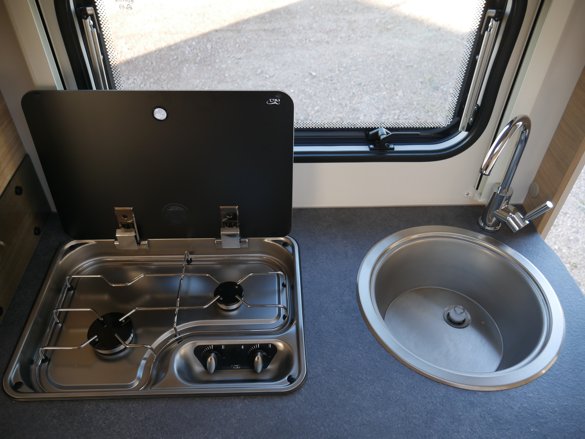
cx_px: 292
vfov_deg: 49.8
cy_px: 220
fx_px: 473
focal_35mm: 28
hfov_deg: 63.4
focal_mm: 14
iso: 250
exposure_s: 1/60
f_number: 3.5
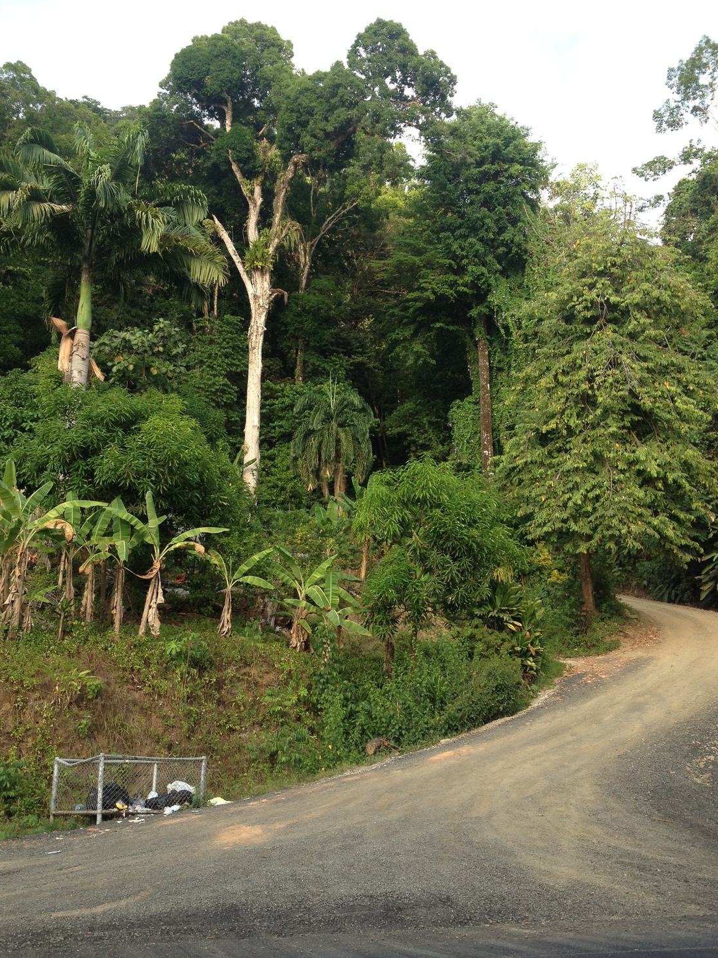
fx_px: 1051
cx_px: 335
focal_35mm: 38
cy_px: 458
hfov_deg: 37.7
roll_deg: +1.2
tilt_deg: +17.3
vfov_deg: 49.0
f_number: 2.4
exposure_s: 1/233
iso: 50
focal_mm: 4.28
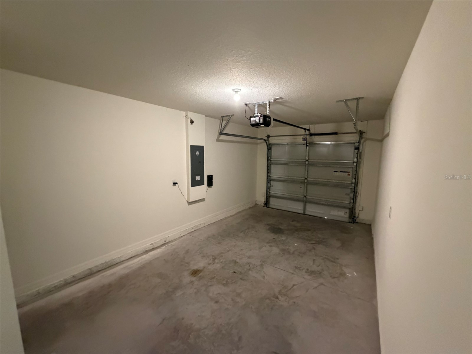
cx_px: 236
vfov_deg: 85.7
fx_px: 191
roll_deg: +0.2
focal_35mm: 14
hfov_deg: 102.1
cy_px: 177
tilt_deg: -7.6
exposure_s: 1/60
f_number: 2.2
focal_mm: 2.22
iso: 800
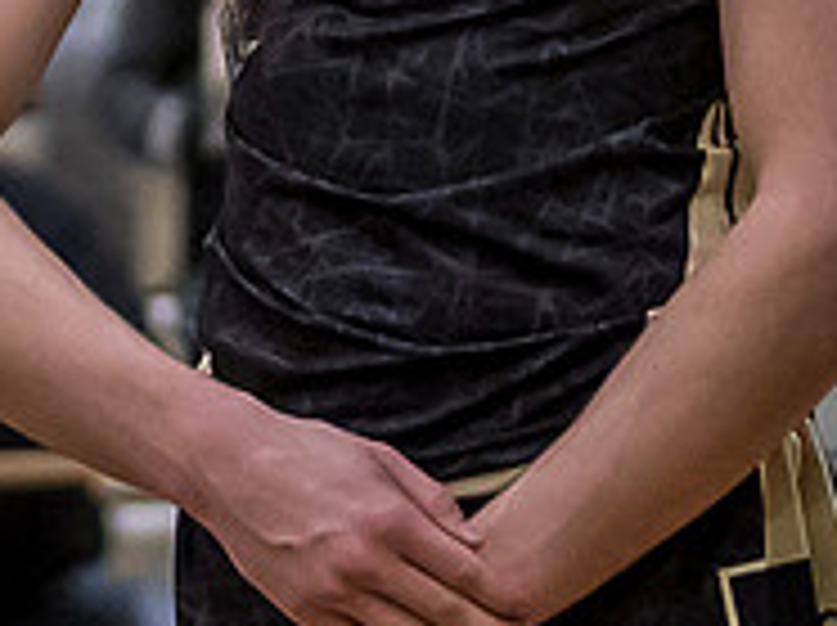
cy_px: -131
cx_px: 481
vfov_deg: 2.4
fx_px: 14803
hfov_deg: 3.2
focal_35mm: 613
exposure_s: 1/1600
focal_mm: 45
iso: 2000
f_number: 1.2
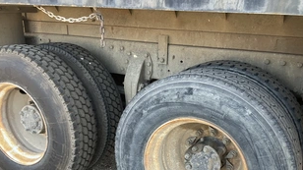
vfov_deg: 28.3
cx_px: 167
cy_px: 139
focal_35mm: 41
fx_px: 329
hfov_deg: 49.3
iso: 25
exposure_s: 1/122
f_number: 1.8
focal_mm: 3
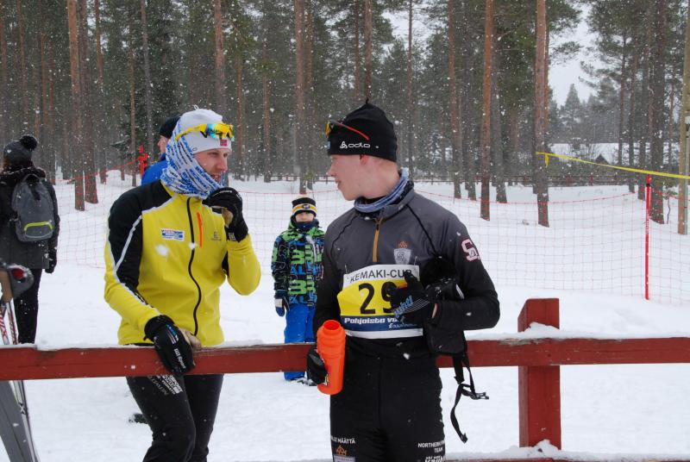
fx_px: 1037
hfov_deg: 36.8
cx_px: 345
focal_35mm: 54
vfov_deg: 25.1
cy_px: 231
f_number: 10
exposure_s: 1/400
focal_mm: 36
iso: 800
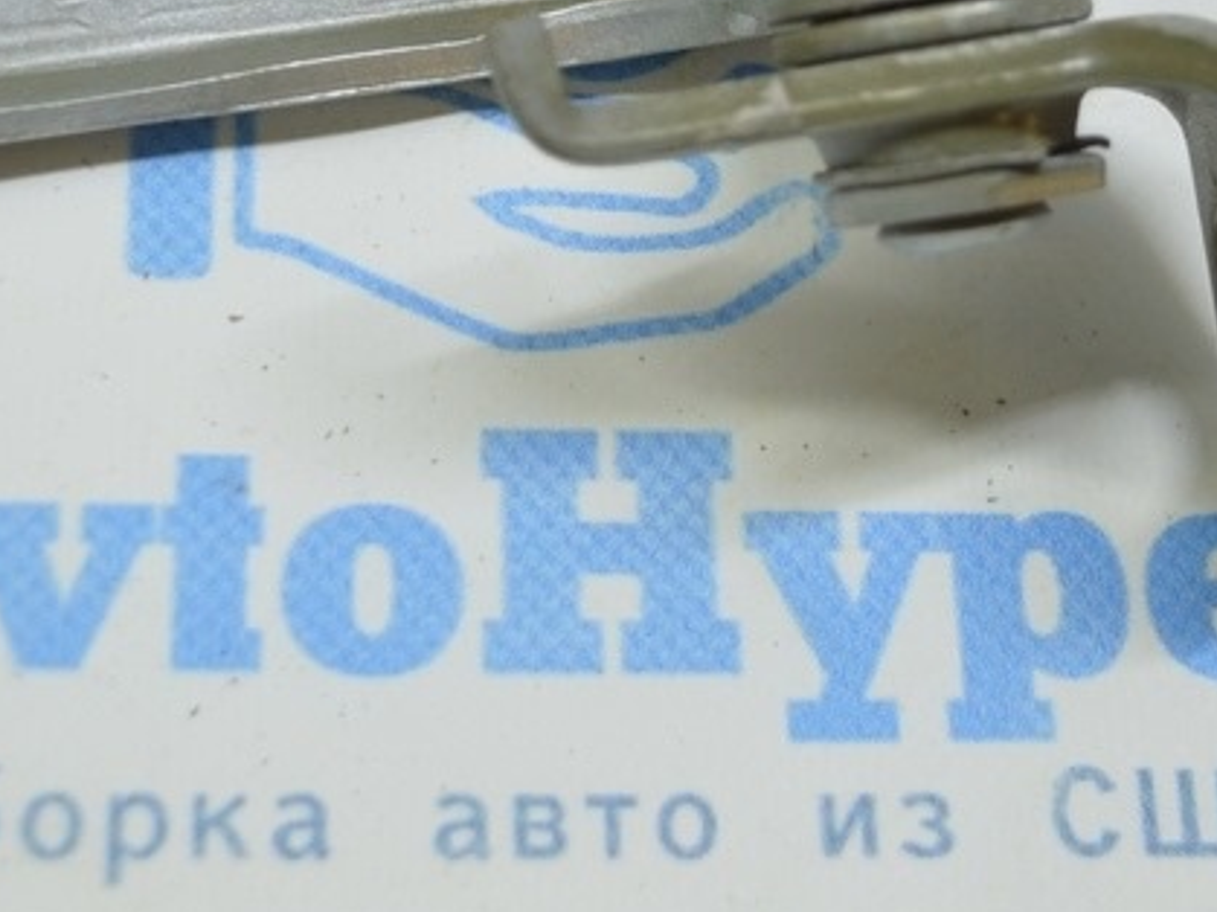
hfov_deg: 19.2
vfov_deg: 14.2
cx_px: 616
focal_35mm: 102
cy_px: -33
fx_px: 3591
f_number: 4.2
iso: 400
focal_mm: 29
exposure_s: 1/60
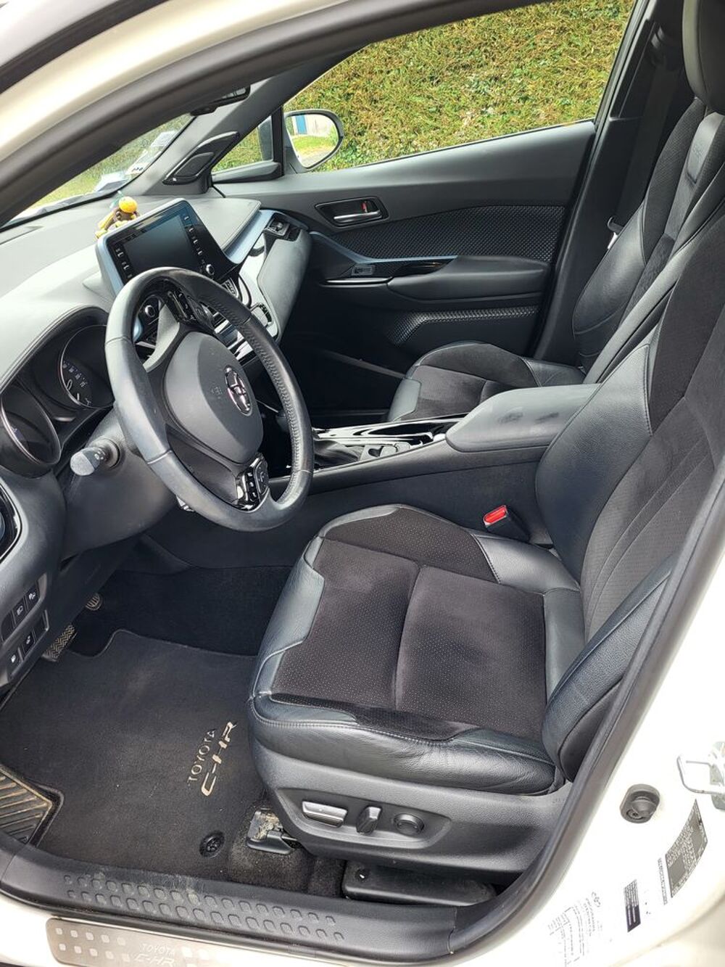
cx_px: 362
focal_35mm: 26
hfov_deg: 53.1
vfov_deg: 67.3
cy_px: 484
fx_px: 726
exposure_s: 1/109
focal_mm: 5.4
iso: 40
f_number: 1.8
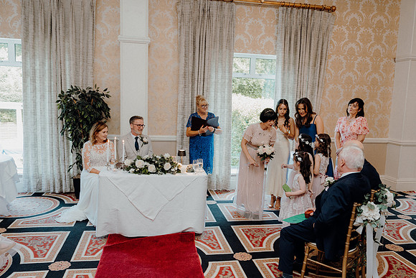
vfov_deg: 45.0
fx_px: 335
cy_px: 139
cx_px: 208
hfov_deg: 63.6
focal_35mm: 29
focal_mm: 29
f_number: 3.5
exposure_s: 1/160
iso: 1600
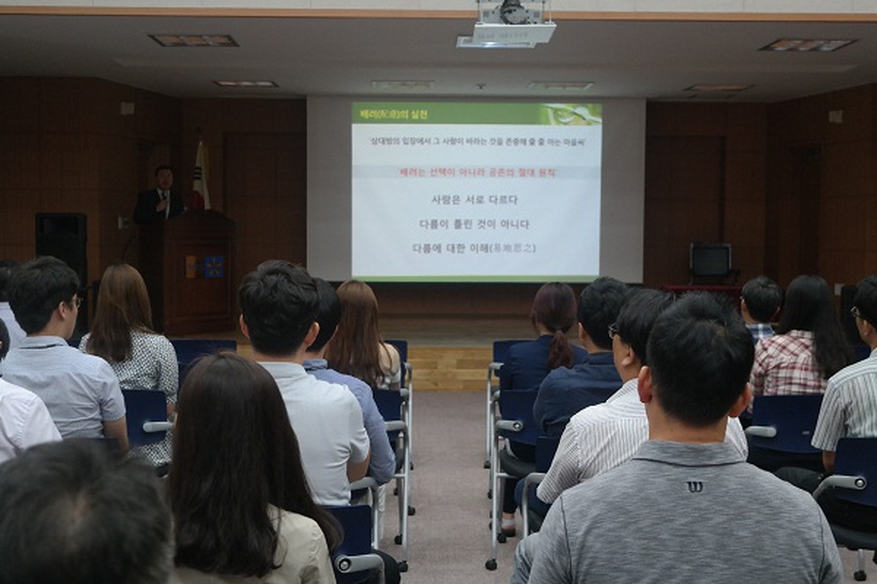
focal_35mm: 49
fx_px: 1194
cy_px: 292
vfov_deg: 27.5
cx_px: 438
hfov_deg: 40.3
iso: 1600
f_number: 4.5
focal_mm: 32
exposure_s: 1/60
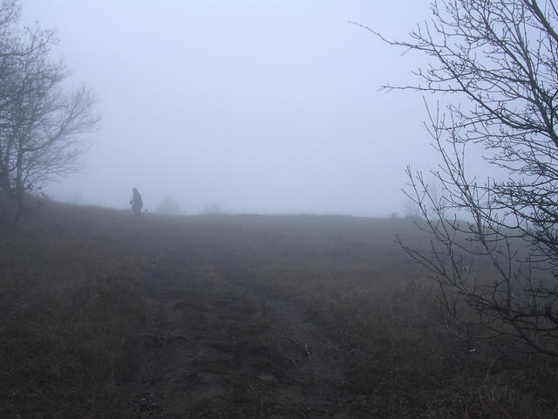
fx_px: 613
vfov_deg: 37.7
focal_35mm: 38
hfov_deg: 49.0
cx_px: 279
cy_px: 210
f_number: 5.6
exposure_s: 1/140
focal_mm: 5.8
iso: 100
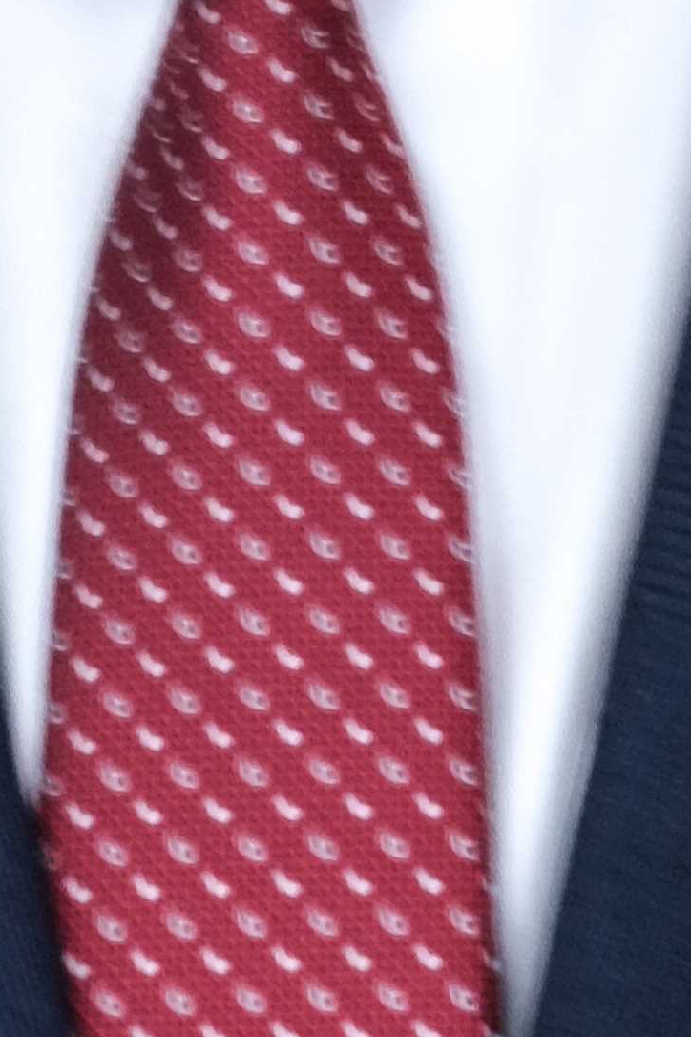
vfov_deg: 4.3
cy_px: -1011
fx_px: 13733
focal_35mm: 477
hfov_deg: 2.9
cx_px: 227
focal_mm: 55
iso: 500
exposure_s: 1/28
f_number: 4
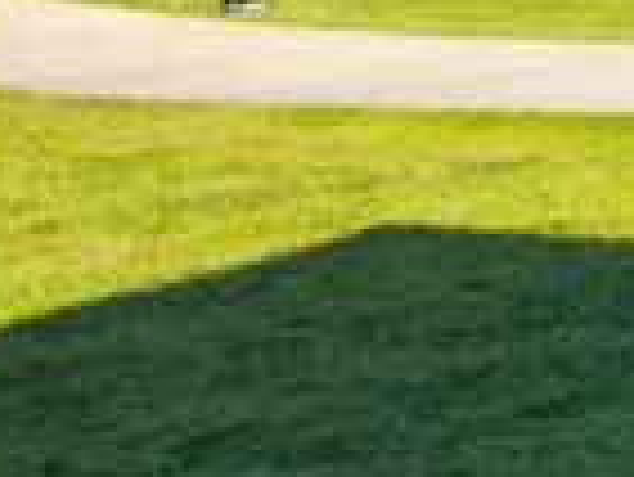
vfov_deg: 10.9
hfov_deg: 12.4
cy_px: -270
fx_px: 2401
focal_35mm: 131
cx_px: 1448
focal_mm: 6.7
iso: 16
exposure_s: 1/688
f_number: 1.8
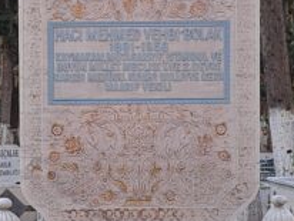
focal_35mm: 124
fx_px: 1054
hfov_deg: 15.8
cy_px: 135
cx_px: 98
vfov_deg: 12.0
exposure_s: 1/150
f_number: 1.8
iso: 32
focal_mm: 4.65
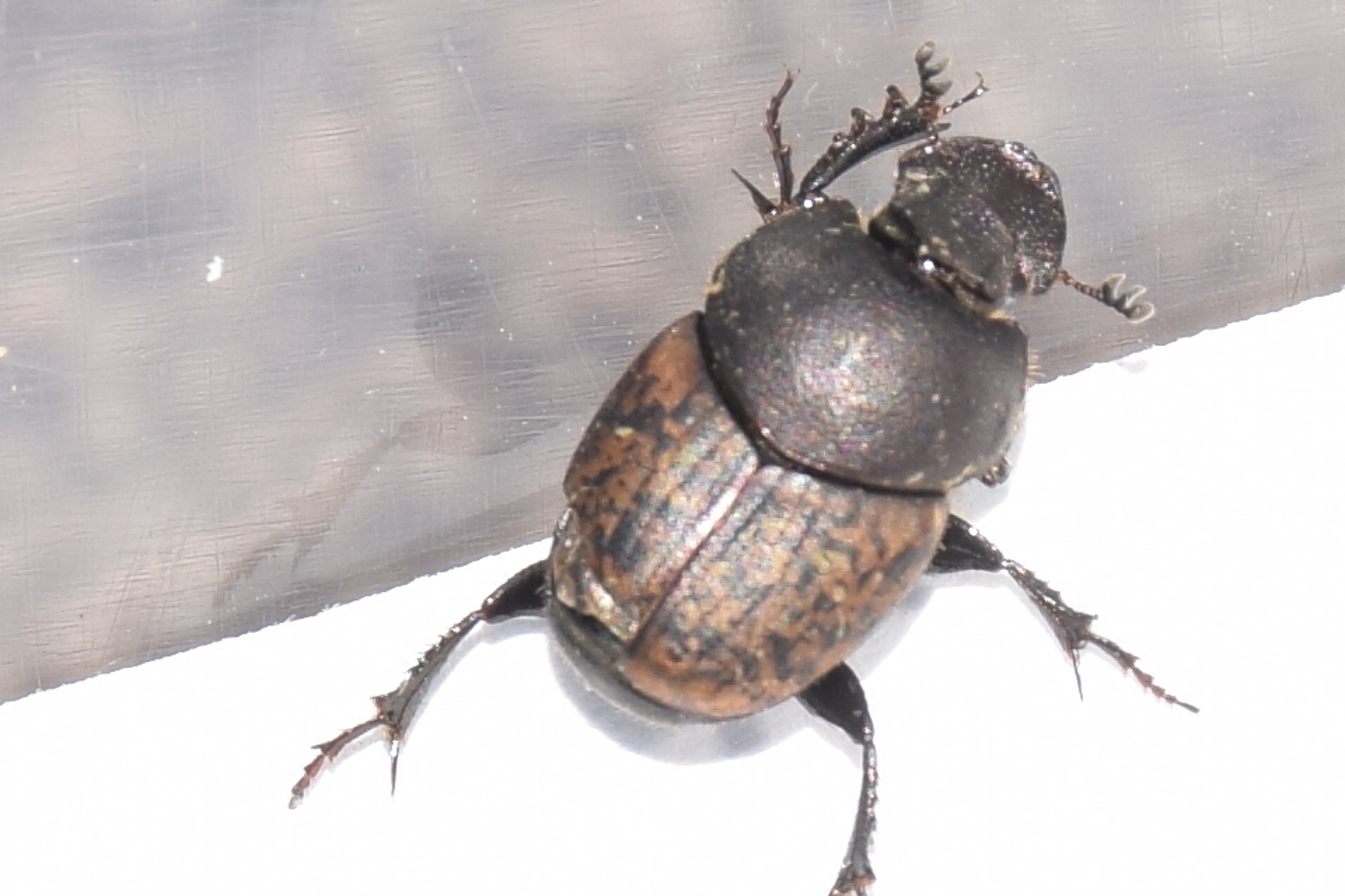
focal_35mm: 210
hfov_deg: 9.8
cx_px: 672
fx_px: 7845
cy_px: 448
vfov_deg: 6.5
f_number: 11
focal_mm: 140
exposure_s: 1/160
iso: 100
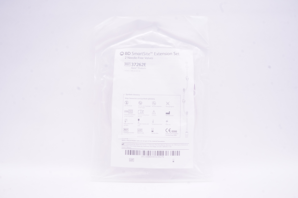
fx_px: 223
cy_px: 99
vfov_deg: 47.8
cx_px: 149
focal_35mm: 27
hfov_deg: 67.4
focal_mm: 18
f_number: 16
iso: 800
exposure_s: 1/15
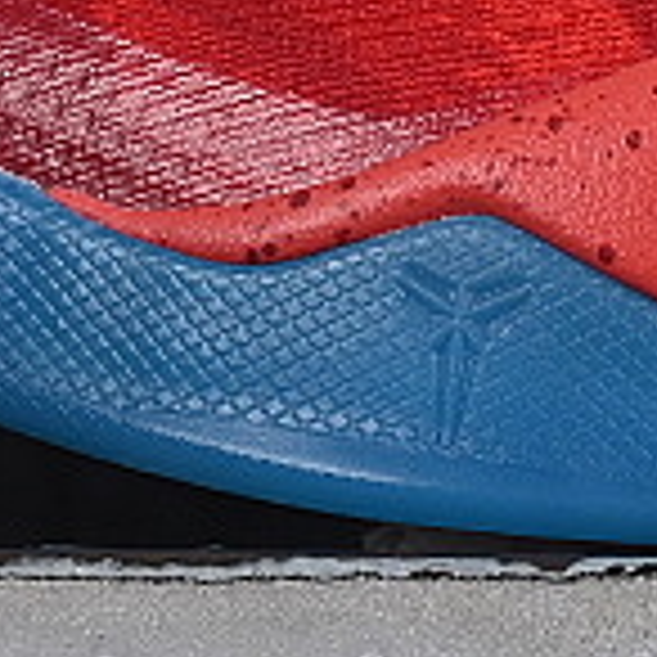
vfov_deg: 3.7
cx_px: 1251
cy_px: -454
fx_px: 10092
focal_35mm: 470
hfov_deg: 3.7
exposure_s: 1/80
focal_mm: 50
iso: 160
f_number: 8
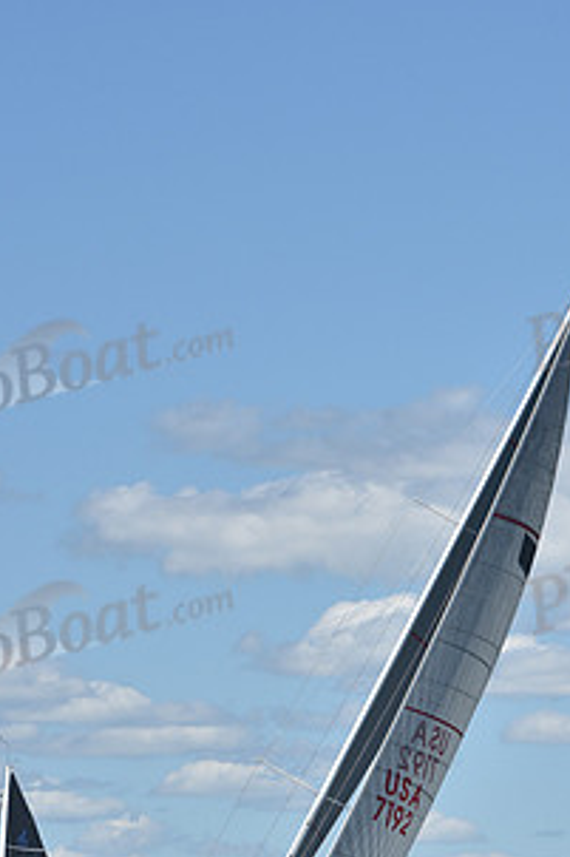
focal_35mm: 269
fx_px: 6396
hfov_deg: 5.1
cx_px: 381
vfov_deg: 7.6
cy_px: 749
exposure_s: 1/800
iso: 250
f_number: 10
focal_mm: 140
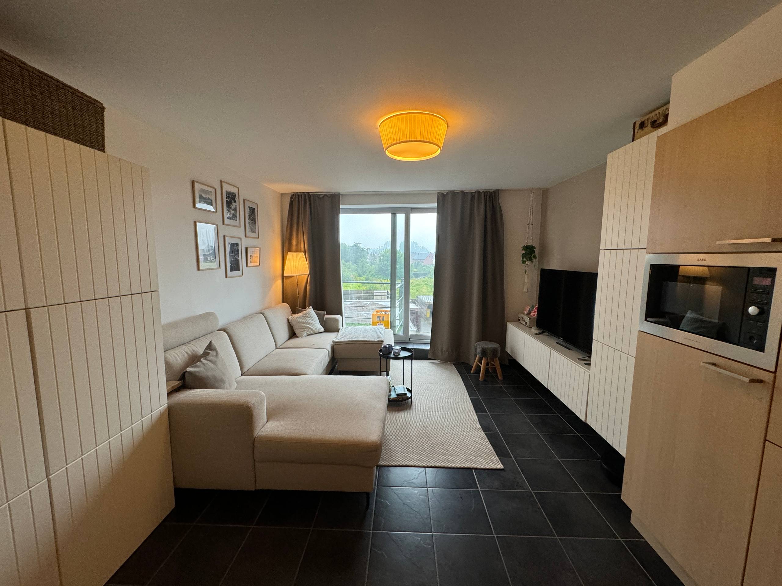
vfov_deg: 85.7
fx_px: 316
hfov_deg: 102.1
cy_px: 293
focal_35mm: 14
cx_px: 391
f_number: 2.2
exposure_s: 1/100
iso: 250
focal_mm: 2.22
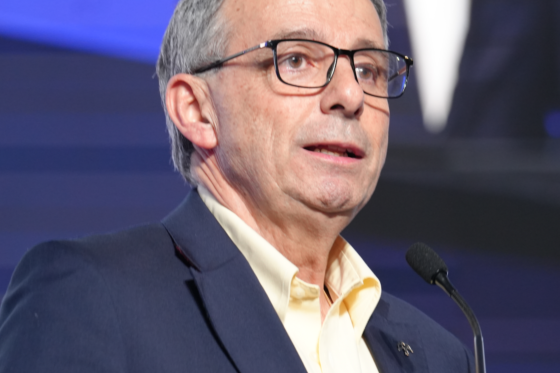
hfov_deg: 5.6
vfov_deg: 3.7
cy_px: 218
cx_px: 405
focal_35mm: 367
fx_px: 5708
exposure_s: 1/100
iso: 2000
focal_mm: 200
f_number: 5.6
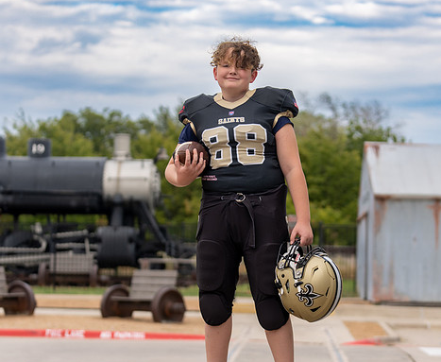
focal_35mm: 99
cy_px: 209
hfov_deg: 19.2
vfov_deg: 15.8
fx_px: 1305
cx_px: 259
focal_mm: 70
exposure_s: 1/400
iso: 100
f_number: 2.8
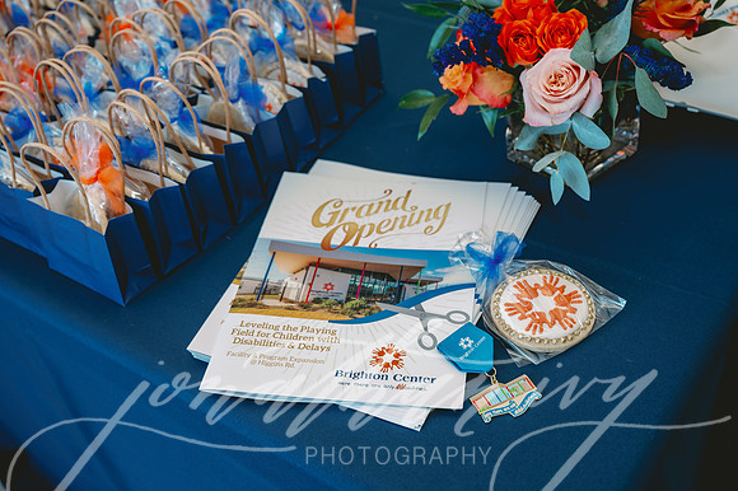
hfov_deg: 48.5
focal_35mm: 40
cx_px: 369
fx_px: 820
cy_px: 246
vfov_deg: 33.4
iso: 500
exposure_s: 1/125
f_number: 4.5
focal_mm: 40
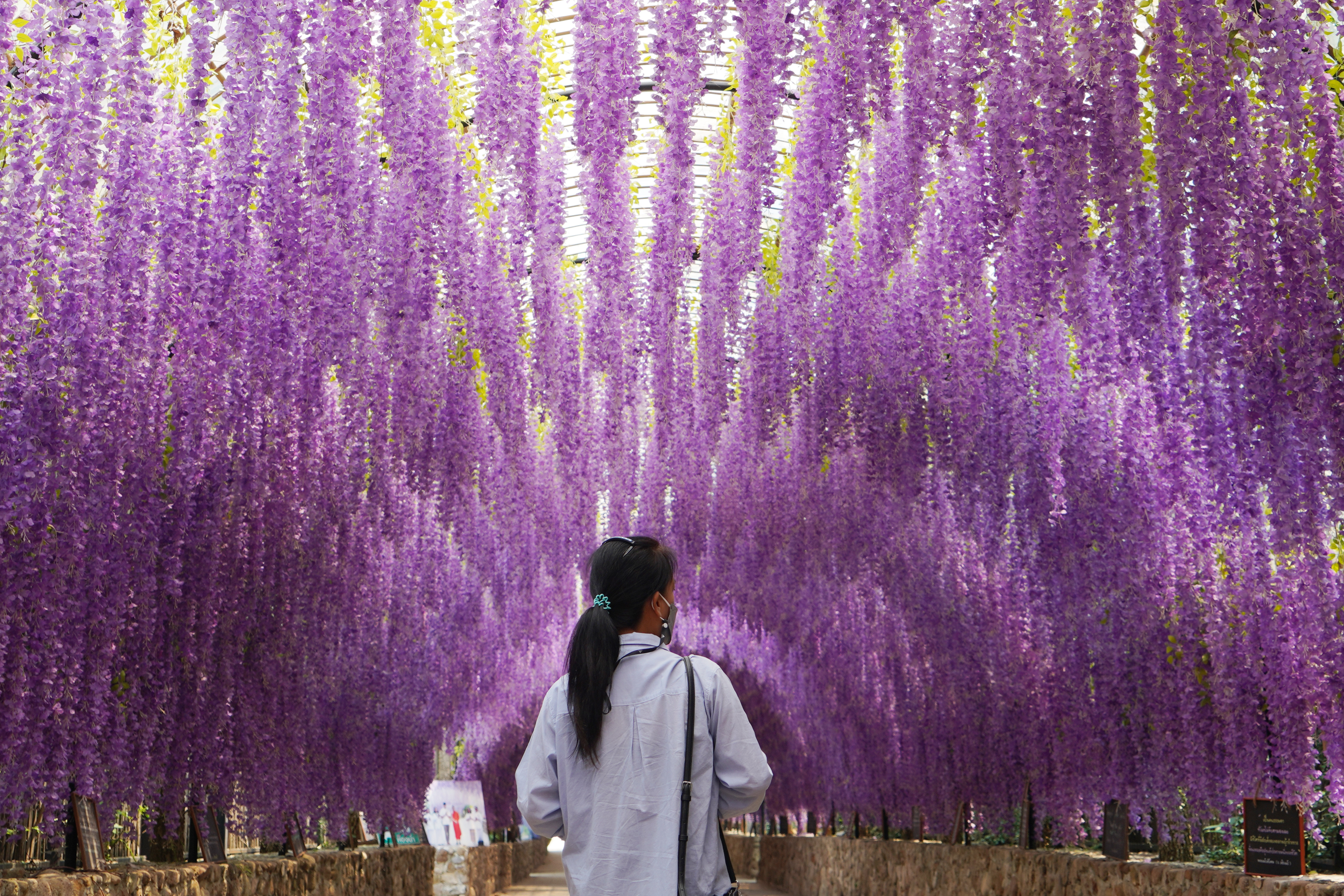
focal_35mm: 61
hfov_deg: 32.9
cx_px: 701
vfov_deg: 21.9
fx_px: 2277
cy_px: 157
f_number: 4.5
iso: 100
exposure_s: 1/125
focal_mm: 32
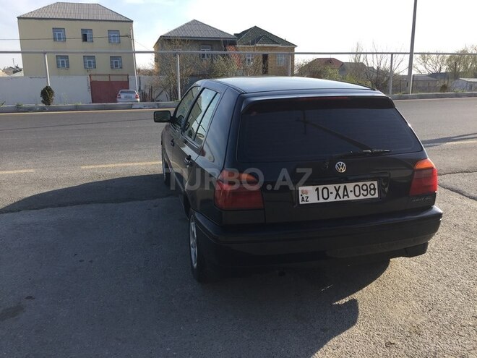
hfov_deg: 61.7
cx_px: 238
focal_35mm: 29
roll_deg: +0.9
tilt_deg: -11.9
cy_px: 179
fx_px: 400
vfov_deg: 48.2
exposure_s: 1/824
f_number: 2.2
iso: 32
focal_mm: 4.15
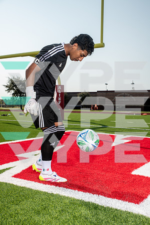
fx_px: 262
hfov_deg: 31.9
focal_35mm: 42
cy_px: 112
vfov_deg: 46.4
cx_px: 75
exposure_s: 1/400
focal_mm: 42
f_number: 6.3
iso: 100
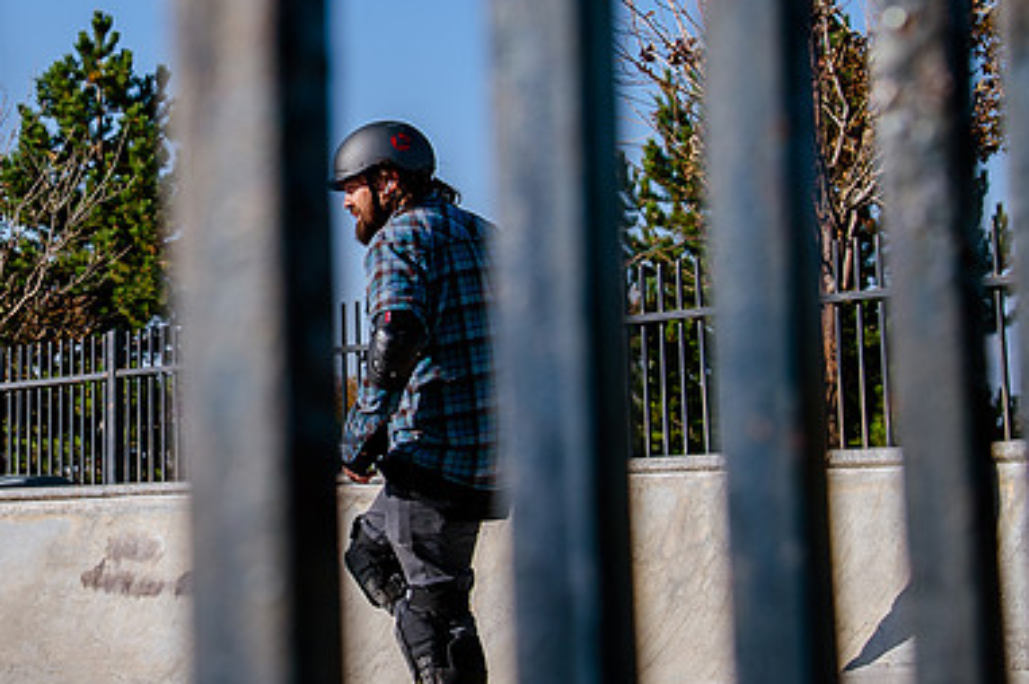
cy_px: 214
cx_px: 69
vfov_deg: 13.9
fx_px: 2799
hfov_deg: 20.3
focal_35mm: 98
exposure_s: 1/500
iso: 200
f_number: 8
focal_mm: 46
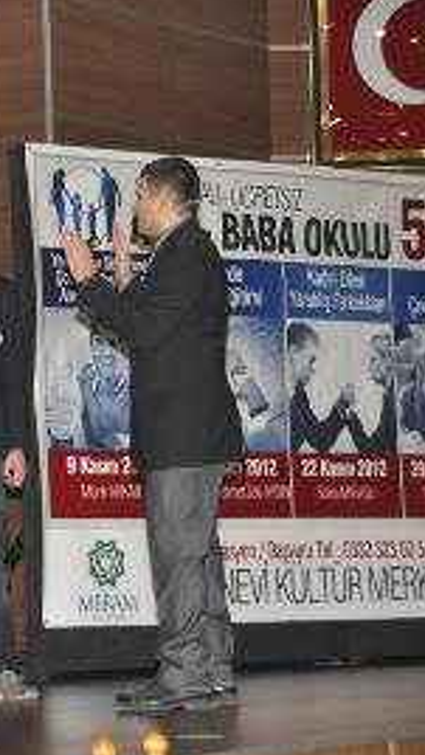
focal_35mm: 126
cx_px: -203
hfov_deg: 9.4
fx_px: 2521
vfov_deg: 17.0
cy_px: 397
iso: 800
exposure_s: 1/60
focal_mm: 48
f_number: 4.5
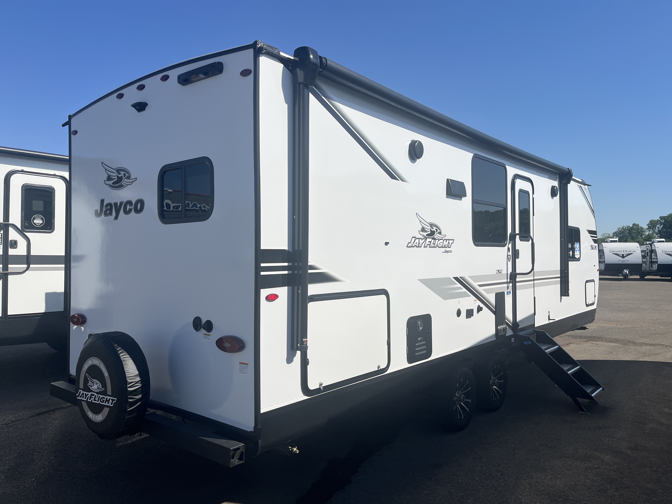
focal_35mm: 26
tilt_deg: +1.3
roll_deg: +0.6
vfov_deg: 53.1
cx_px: 336
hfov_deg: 67.3
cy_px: 252
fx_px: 505
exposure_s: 1/8403
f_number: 1.6
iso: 50
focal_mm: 5.1
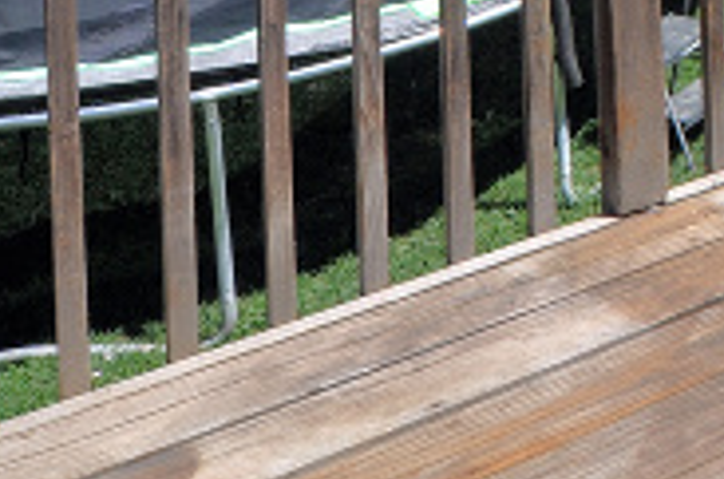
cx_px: 1116
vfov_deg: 18.2
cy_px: -307
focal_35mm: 63
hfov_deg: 24.2
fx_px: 1264
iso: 200
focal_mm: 12
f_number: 8
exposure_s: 1/250
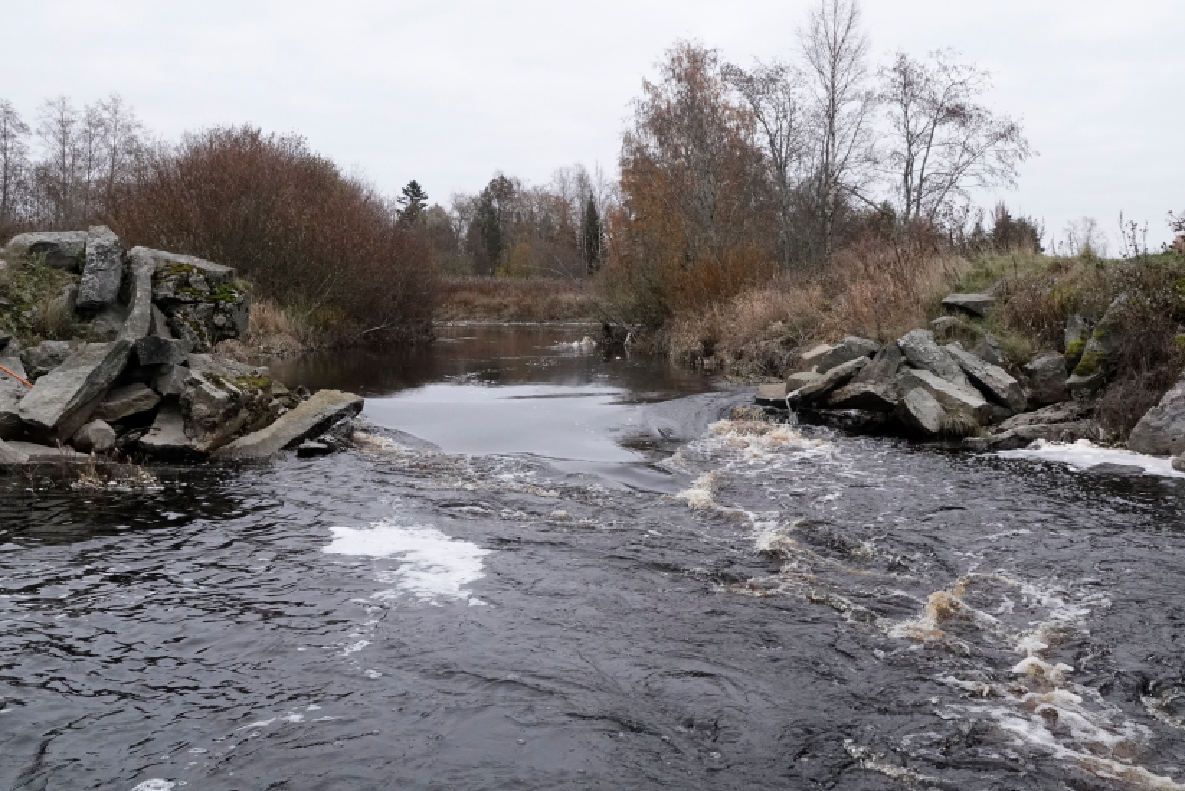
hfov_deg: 54.4
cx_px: 610
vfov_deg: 37.8
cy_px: 363
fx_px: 1152
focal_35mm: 35
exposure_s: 1/320
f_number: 8
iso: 1250
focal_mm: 11.77
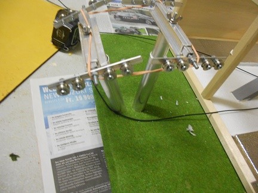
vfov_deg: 44.2
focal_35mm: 32
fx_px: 239
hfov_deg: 56.8
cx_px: 129
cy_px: 96
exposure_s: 1/10
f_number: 3.6
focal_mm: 5.8
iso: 400
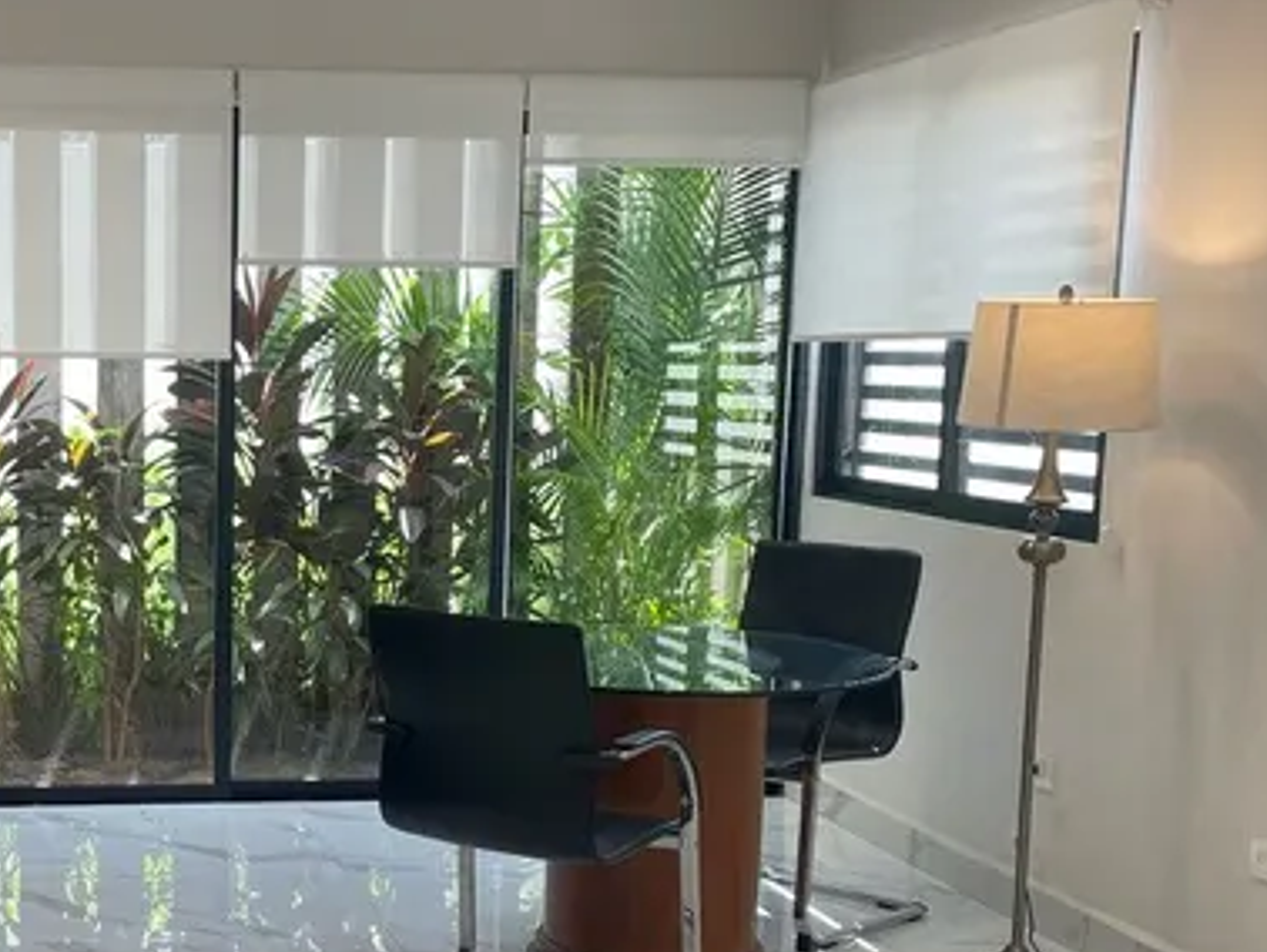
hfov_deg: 33.4
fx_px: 2014
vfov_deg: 26.4
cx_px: 168
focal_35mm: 55
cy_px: 667
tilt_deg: -7.9
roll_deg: -0.2
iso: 64
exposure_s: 1/120
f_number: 1.6
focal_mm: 4.2
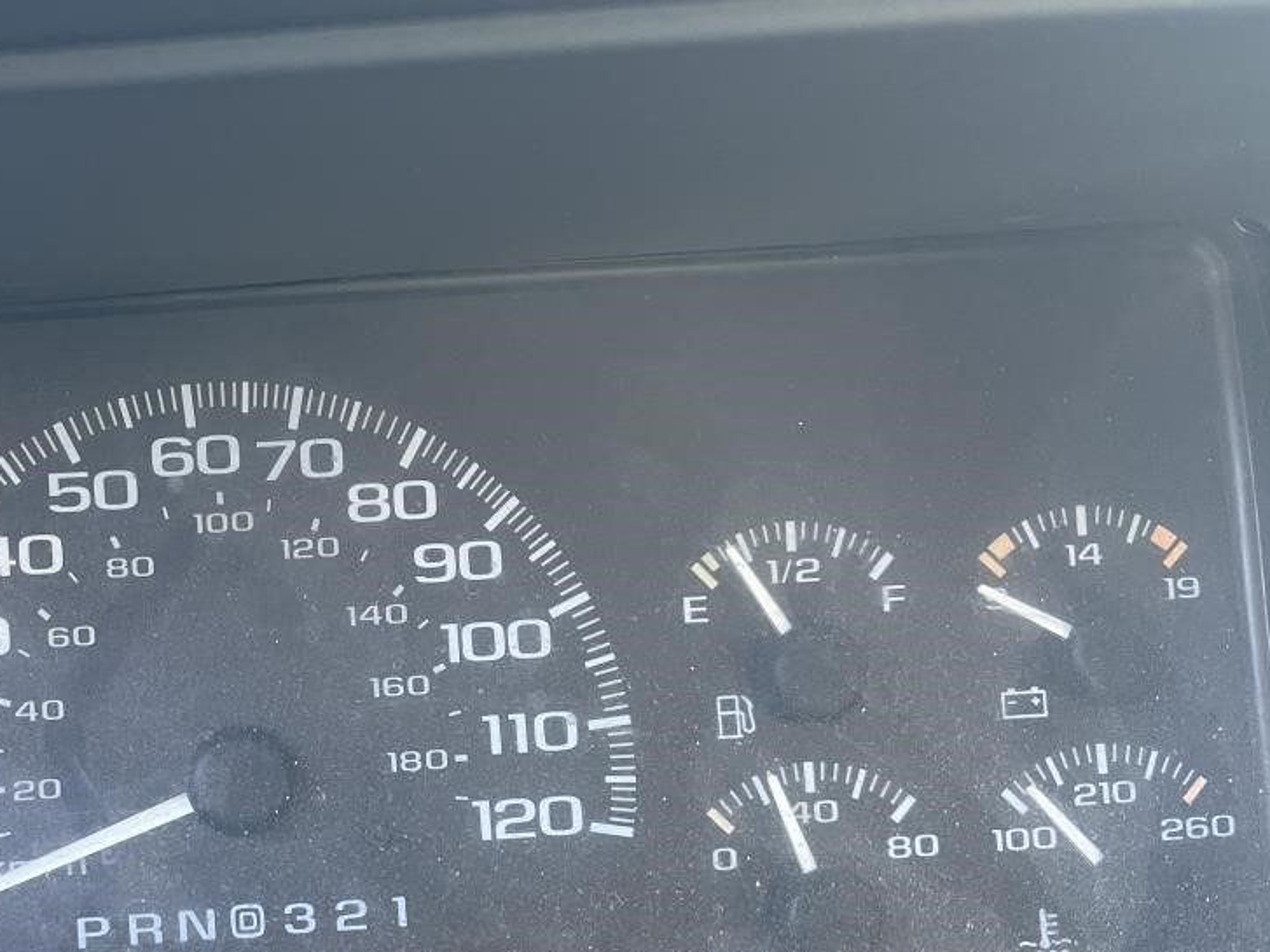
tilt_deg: -24.0
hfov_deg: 40.3
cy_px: 643
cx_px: 169
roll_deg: -1.0
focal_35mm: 44
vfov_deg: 32.6
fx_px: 1614
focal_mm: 5.1
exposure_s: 1/60
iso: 250
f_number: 1.6
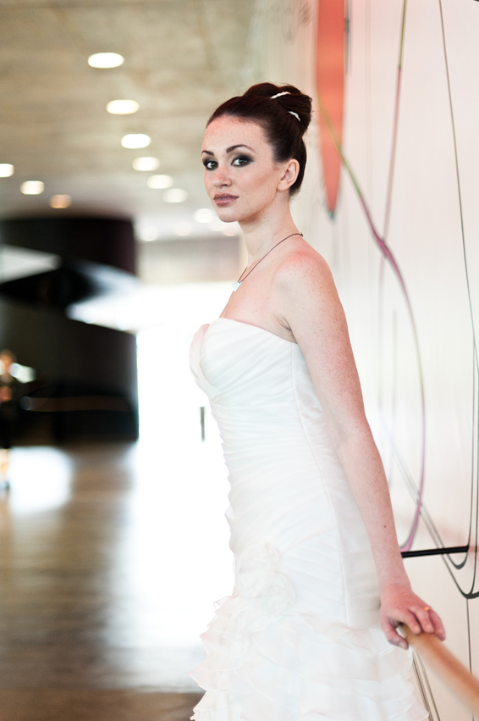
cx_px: 240
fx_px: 1059
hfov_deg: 25.5
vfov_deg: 37.5
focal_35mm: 53
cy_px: 347
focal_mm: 50
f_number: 1.4
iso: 200
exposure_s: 1/125
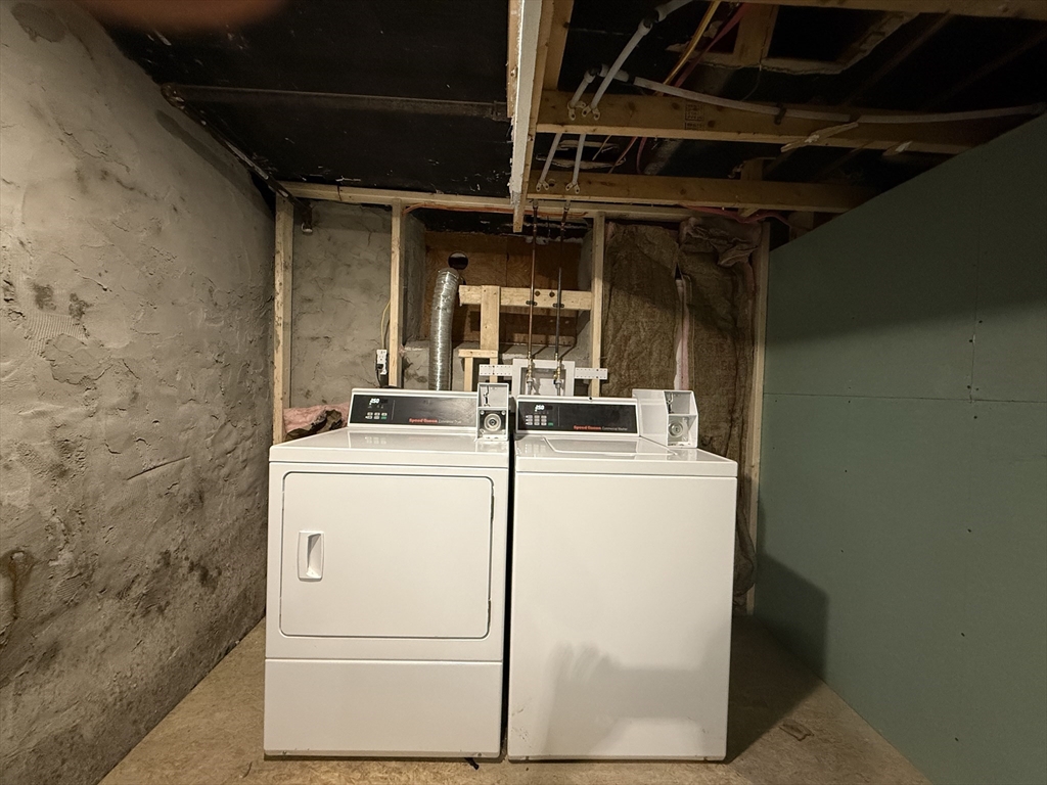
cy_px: 392
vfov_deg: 85.7
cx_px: 524
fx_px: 423
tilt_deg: -0.6
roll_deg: -1.8
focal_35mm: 14
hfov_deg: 102.1
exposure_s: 1/60
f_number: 2.2
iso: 640
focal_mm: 2.22
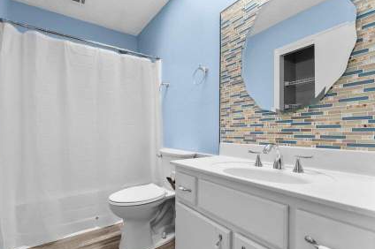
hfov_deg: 91.5
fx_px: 182
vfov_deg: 68.9
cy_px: 133
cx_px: 170
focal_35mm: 17
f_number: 8
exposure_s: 1/10
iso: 400
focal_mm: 15.4
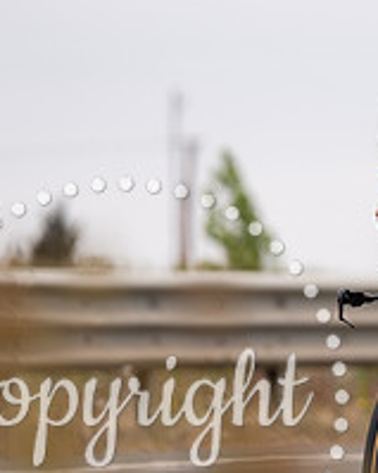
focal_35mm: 493
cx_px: 494
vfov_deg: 3.9
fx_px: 6899
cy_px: 279
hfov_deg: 3.1
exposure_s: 1/800
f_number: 2.8
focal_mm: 180
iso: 100
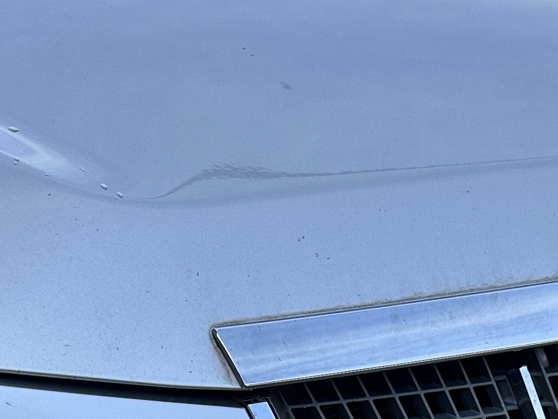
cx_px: 197
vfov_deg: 14.3
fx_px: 1515
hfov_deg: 20.8
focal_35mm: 94
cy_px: 695
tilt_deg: -28.4
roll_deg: -0.3
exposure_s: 1/943
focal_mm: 6.86
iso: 80
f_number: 1.78
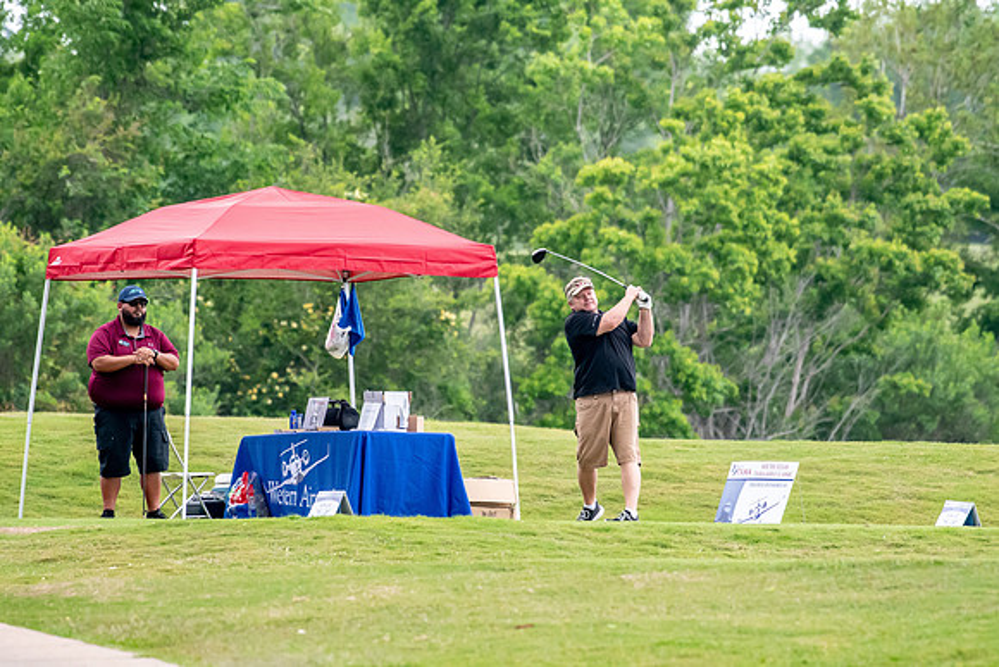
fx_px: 16237
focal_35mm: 585
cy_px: 334
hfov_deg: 3.5
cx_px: 500
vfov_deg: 2.4
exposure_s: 1/2000
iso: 2500
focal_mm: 390
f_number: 5.6
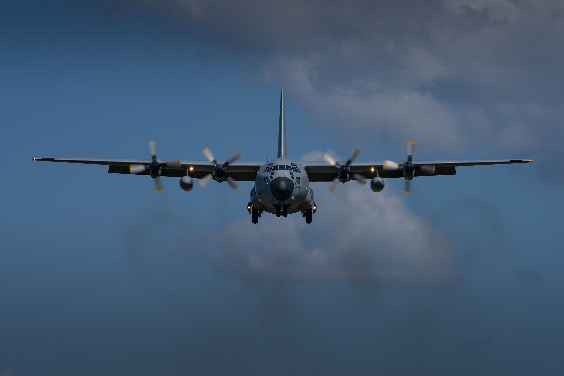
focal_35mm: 306
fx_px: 4794
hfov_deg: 6.7
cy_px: 188
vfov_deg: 4.5
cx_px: 282
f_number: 11
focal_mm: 306
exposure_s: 1/500
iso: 100
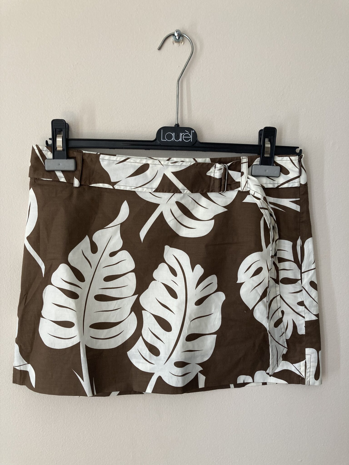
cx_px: 174
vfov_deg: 63.4
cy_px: 232
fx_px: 376
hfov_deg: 49.7
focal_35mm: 28
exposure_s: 1/78
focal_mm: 3.99
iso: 80
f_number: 1.8
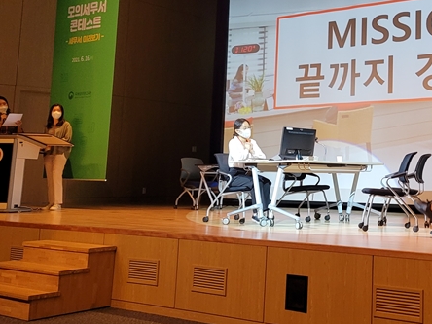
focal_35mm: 45
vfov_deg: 31.6
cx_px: 356
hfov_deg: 40.1
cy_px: 80
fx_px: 562
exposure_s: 1/120
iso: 320
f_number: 1.8
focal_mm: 7
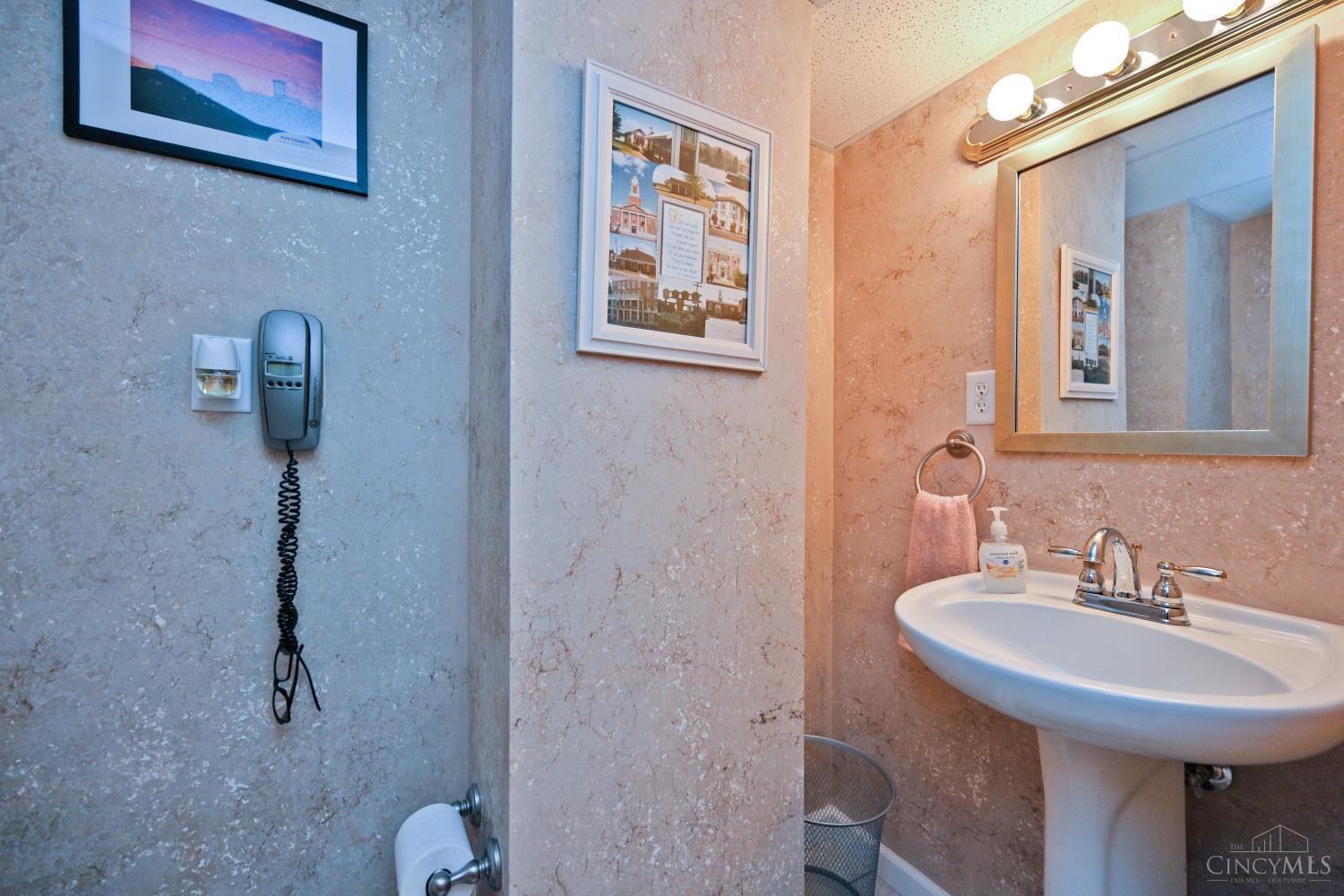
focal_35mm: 14
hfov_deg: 104.3
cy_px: 448
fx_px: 523
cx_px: 672
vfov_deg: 81.2
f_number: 4.5
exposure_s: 1/80
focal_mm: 14
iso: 200
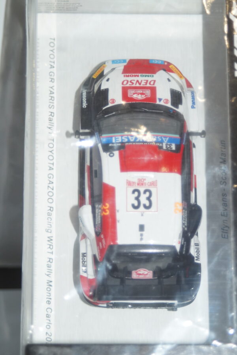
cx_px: 118
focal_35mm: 120
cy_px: 178
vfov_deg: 17.1
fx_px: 1185
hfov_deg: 11.4
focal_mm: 80
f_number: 5.6
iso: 500
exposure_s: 1/100
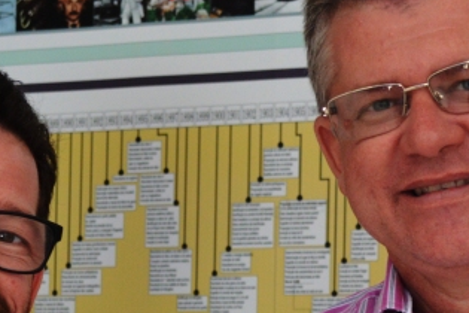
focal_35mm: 171
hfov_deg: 12.0
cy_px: 352
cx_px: 225
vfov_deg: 8.0
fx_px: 2223
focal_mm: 35
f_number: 5.6
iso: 800
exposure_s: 1/125
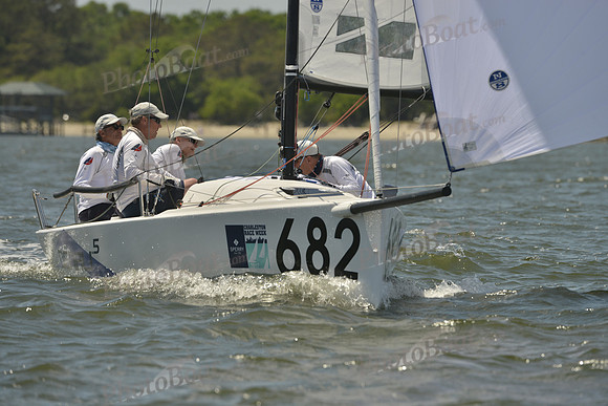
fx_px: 6757
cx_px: 304
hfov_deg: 5.2
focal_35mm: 400
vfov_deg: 3.4
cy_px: 203
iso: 280
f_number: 8
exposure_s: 1/1600
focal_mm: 400
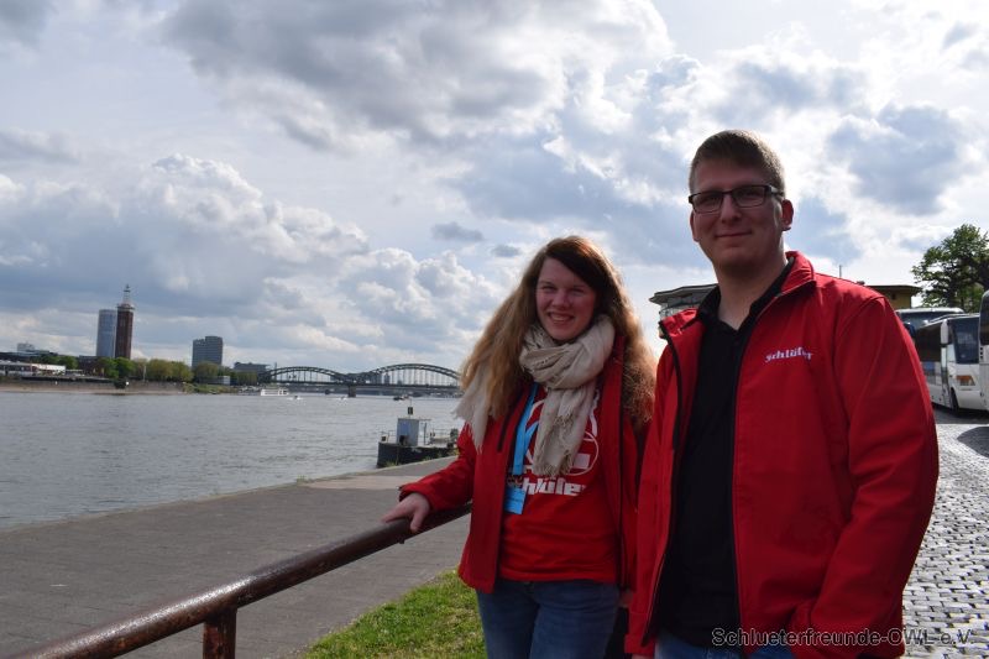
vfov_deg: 47.9
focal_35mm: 27
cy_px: 330
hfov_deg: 67.4
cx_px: 494
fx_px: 742
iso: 200
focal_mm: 18
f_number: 11
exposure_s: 1/500
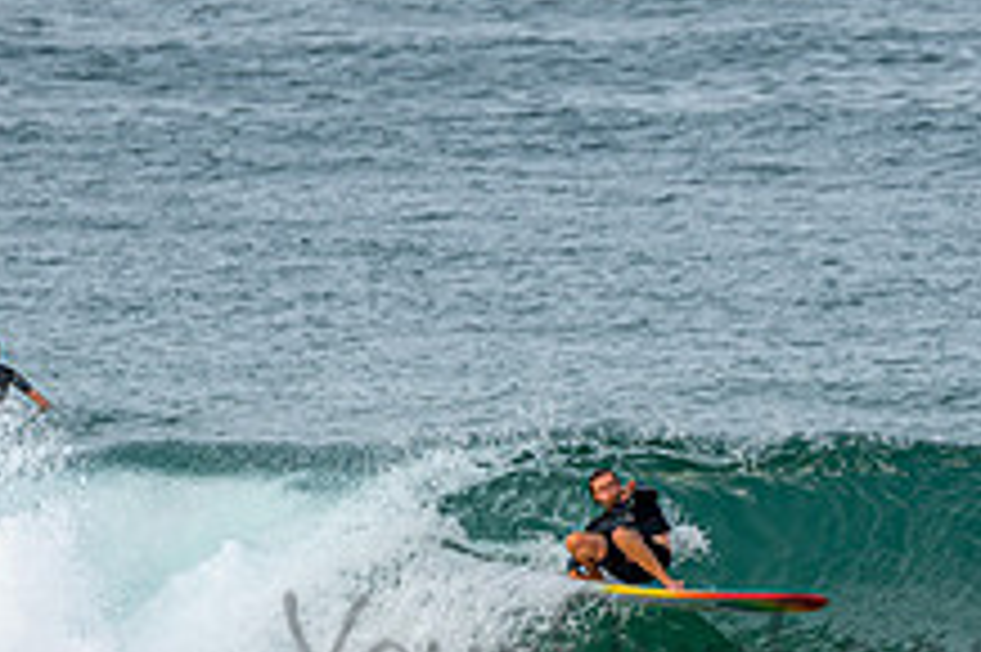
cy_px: 555
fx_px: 23444
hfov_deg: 2.4
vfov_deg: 1.6
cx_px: 646
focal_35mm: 861
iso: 100
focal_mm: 200
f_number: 5
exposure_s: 1/800
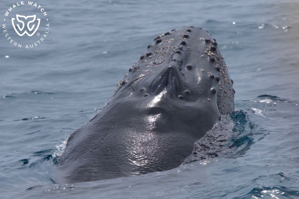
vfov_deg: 2.5
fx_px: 4492
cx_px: 150
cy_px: 100
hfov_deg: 3.8
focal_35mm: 541
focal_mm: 541
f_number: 8
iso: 800
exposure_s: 1/3200
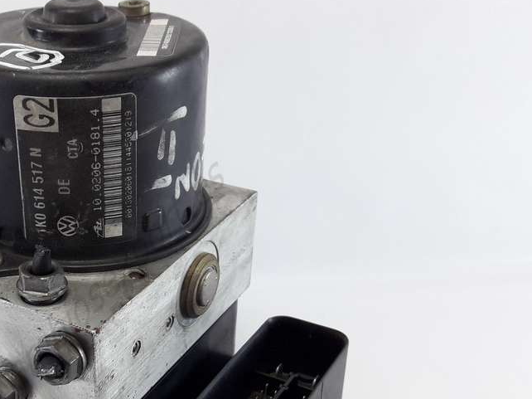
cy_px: 293
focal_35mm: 54
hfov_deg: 34.4
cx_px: 100
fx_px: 830
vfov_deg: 26.7
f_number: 1.9
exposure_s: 1/33
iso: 40
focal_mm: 3.7
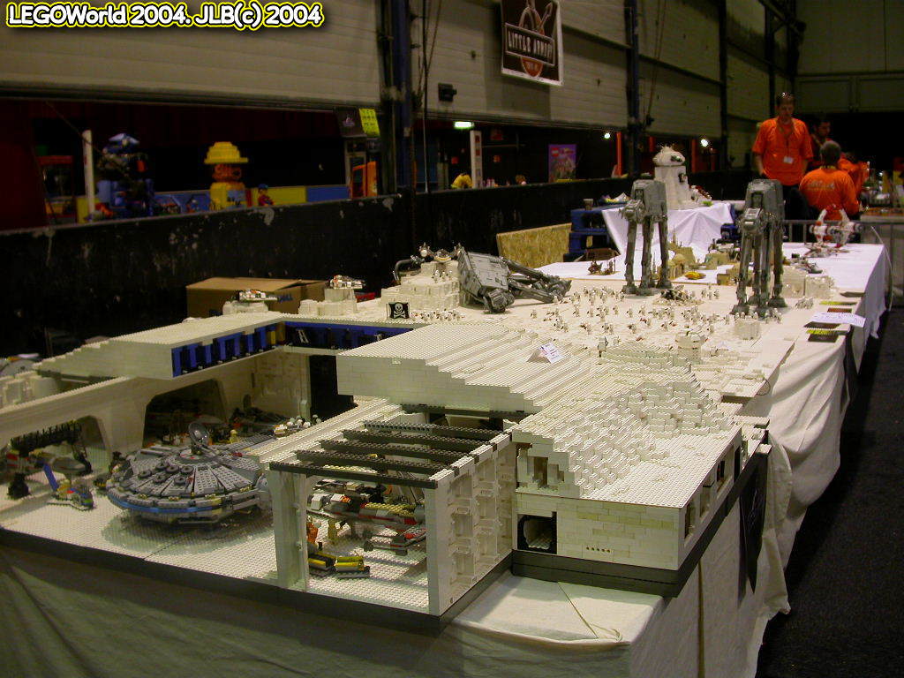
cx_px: 452
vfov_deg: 37.7
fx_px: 992
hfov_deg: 49.0
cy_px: 339
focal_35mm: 38
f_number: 2.6
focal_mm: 7.85
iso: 100
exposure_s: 1/21.4
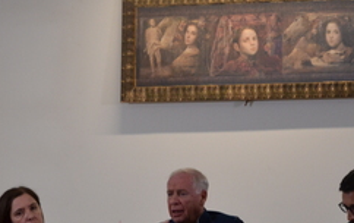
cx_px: 74
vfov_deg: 4.2
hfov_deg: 6.6
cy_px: 164
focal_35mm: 315
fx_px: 3043
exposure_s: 1/60
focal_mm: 90
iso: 1400
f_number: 5.6
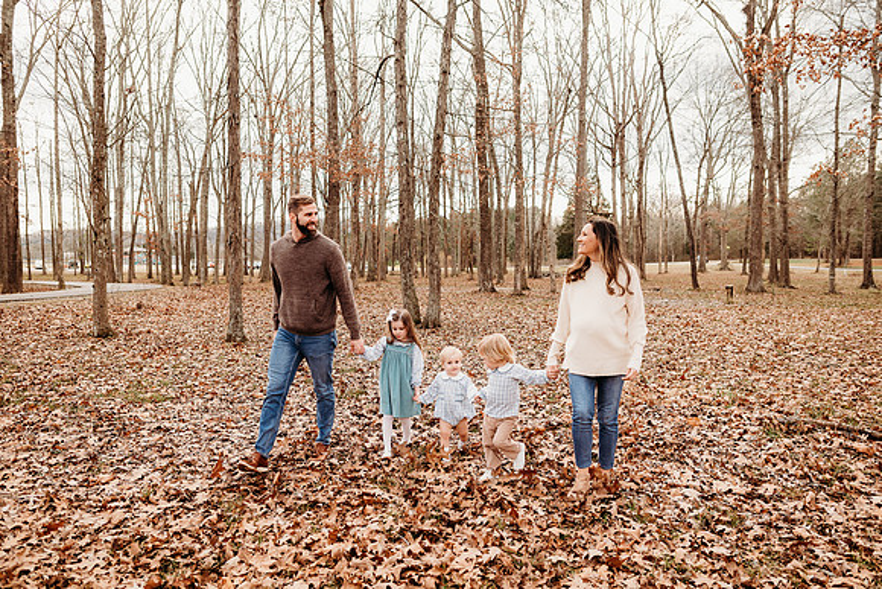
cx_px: 441
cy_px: 294
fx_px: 588
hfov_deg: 73.7
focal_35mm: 24
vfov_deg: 53.2
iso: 160
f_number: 3.2
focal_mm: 24
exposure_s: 1/250
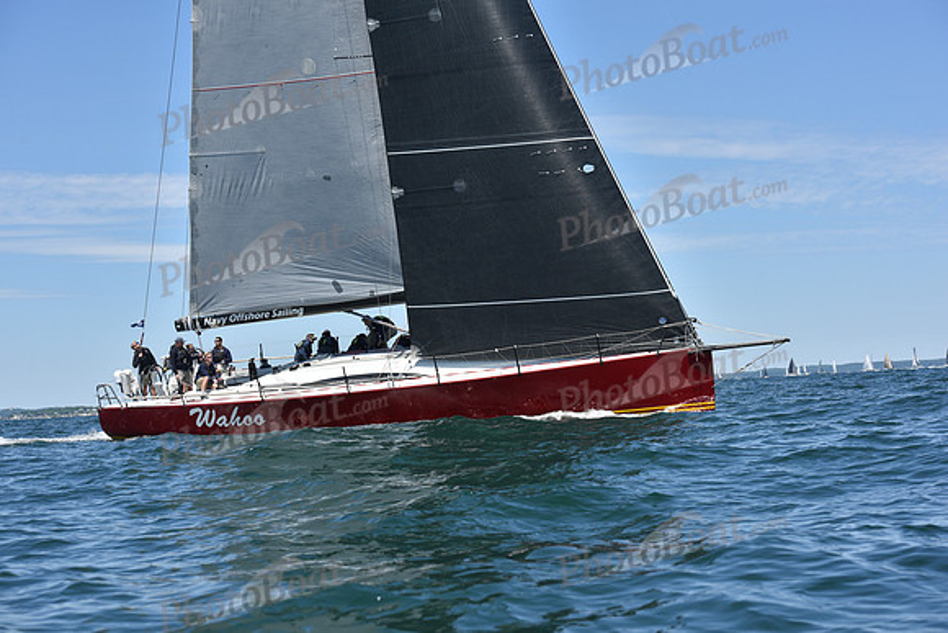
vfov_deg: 19.5
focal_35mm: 70
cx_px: 474
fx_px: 1844
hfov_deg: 28.8
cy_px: 316
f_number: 8
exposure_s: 1/1000
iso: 250
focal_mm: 70
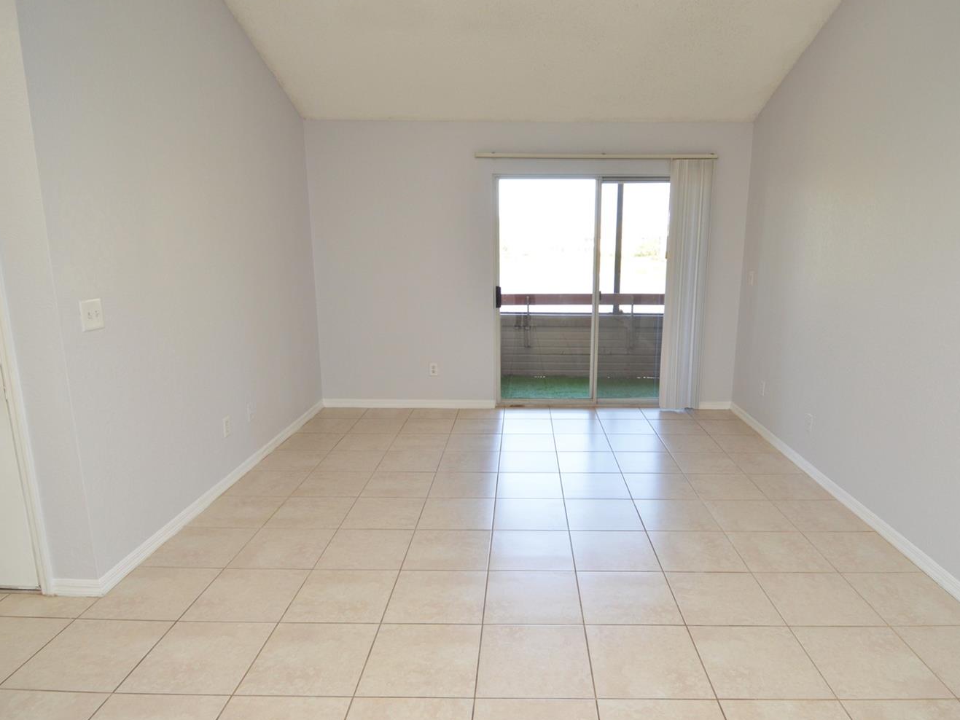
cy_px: 381
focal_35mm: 21
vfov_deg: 63.4
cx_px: 513
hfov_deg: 78.9
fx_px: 582
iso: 400
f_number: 4
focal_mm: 12
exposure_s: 1/60
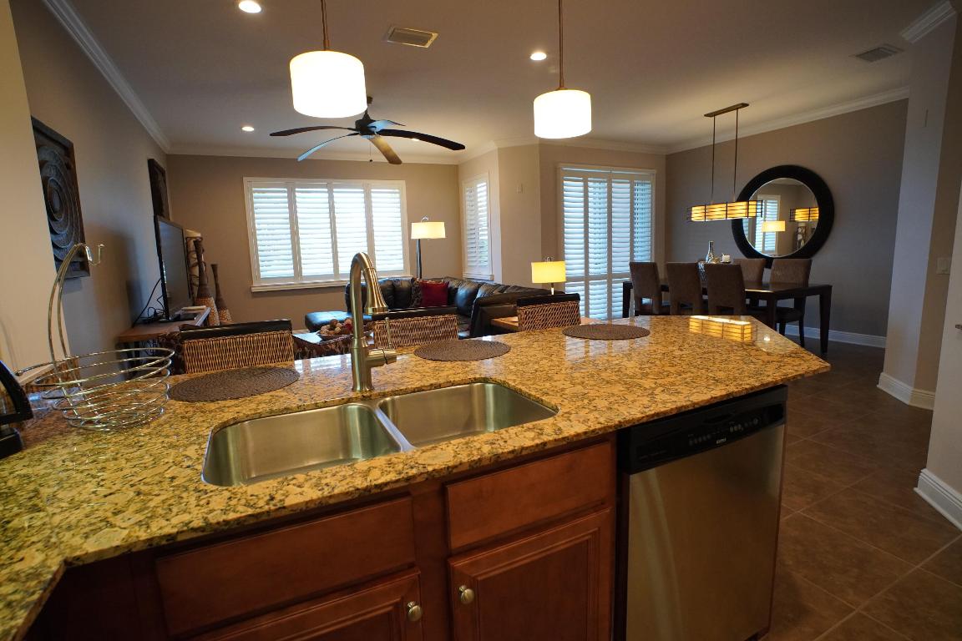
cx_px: 481
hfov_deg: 95.0
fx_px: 441
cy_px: 320
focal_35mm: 16
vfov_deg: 72.1
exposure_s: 1/125
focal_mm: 11
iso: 2000
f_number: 4
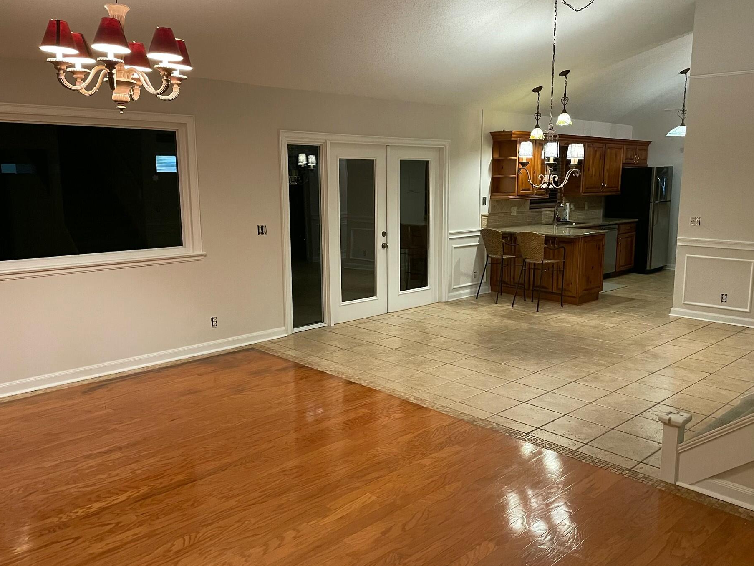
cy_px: 272
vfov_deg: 48.2
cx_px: 391
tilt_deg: -9.3
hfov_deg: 61.6
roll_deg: +0.2
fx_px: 632
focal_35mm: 29
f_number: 1.6
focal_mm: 4.2
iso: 400
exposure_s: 1/60
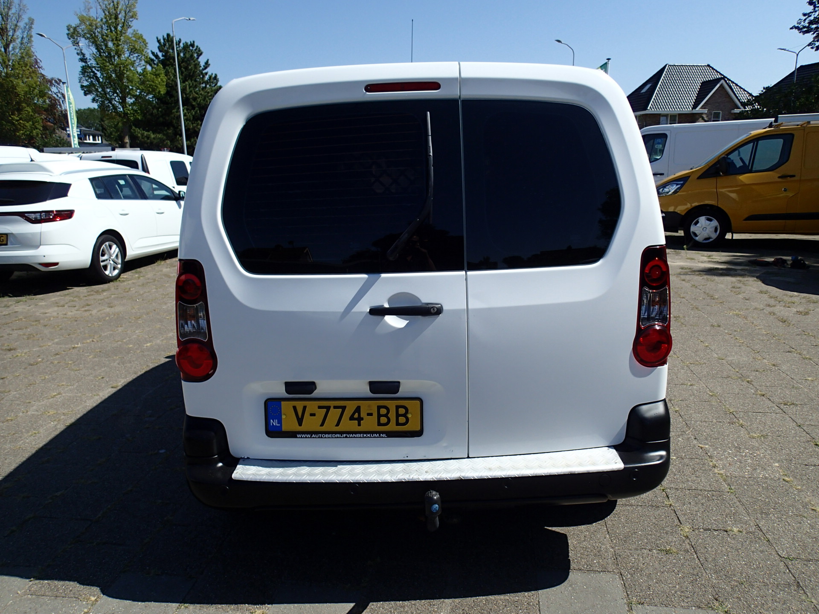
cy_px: 307
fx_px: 591
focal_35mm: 25
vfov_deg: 54.9
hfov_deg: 69.4
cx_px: 410
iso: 100
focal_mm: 4.5
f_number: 8
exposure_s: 1/250
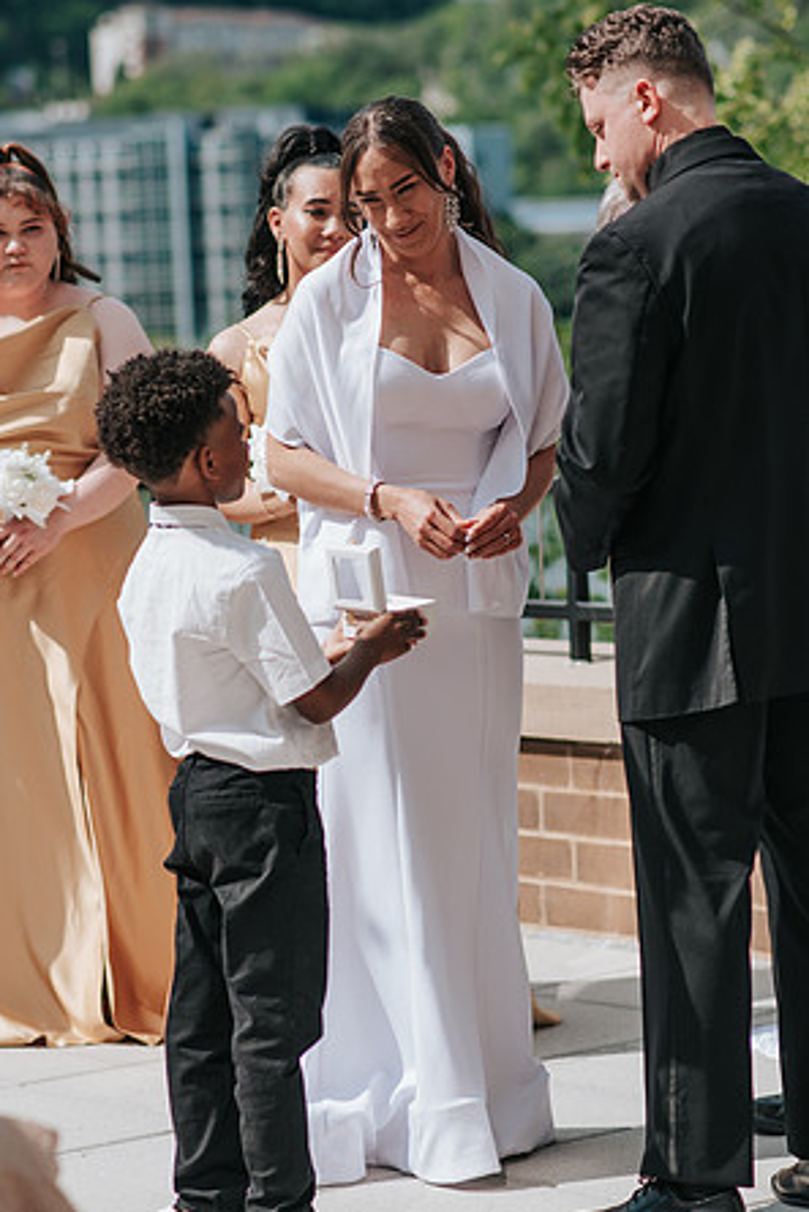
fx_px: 4345
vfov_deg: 15.9
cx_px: 403
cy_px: 602
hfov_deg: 10.6
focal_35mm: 129
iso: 100
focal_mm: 85
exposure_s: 1/2000
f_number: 2.8
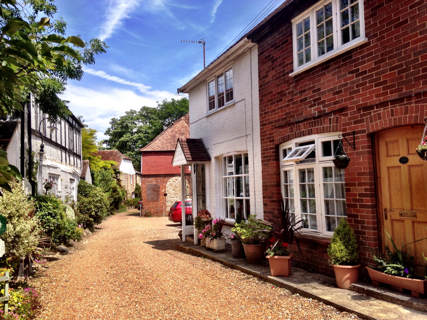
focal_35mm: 33
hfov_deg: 55.4
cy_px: 160
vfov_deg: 42.9
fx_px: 407
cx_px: 214
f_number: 2.4
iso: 50
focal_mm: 4.12
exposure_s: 1/1355
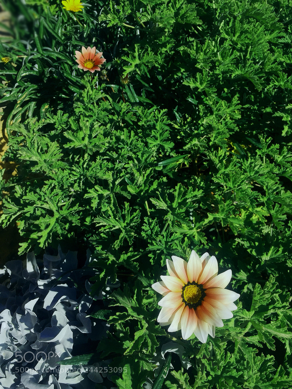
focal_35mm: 29
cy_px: 194
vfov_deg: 61.7
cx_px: 146
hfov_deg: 48.2
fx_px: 326
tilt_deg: -57.6
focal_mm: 4.15
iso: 32
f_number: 2.2
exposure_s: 1/3968
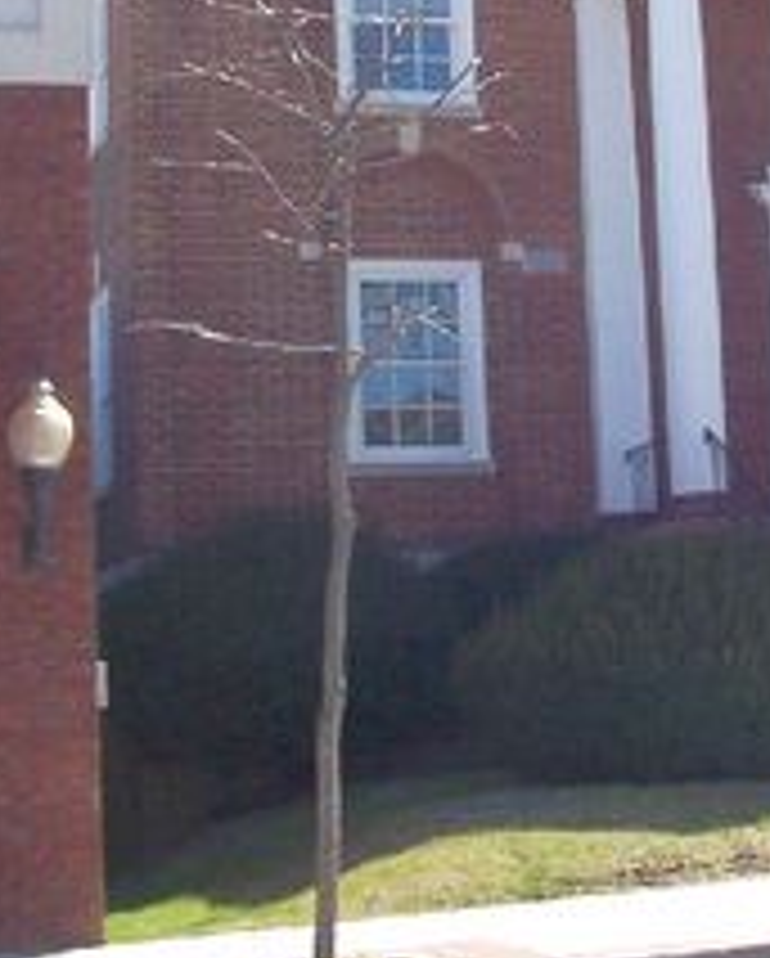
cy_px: 160
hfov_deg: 15.9
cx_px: 802
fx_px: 2700
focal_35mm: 95
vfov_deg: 19.9
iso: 100
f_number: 4.5
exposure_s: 1/471
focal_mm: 6
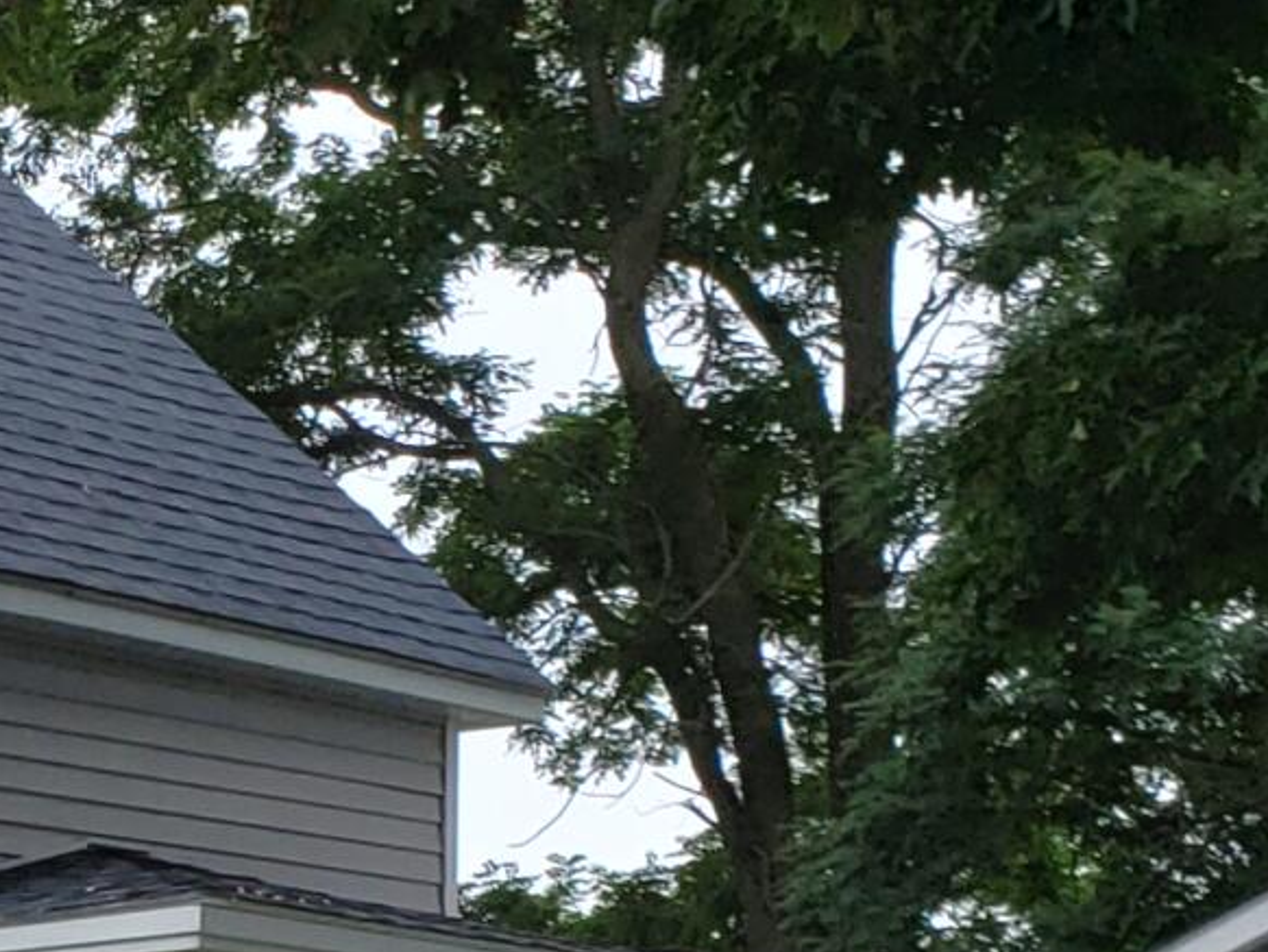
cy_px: 1229
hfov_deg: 13.6
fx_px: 4911
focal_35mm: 134
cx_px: -793
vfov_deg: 10.8
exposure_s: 1/569
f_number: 2.4
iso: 50
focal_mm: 4.3
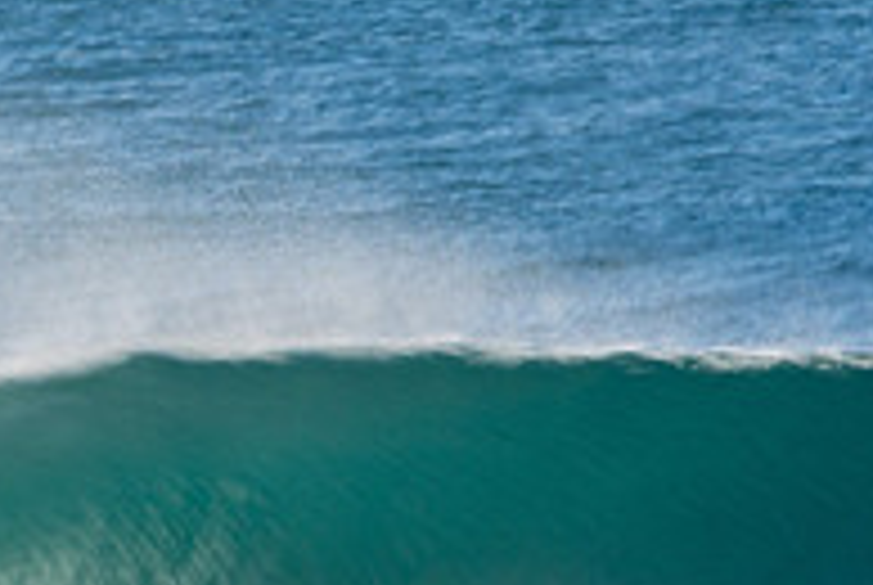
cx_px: -374
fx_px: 54426
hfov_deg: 0.9
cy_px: 772
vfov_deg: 0.6
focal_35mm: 2241
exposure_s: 1/25
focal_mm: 500
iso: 100
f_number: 32
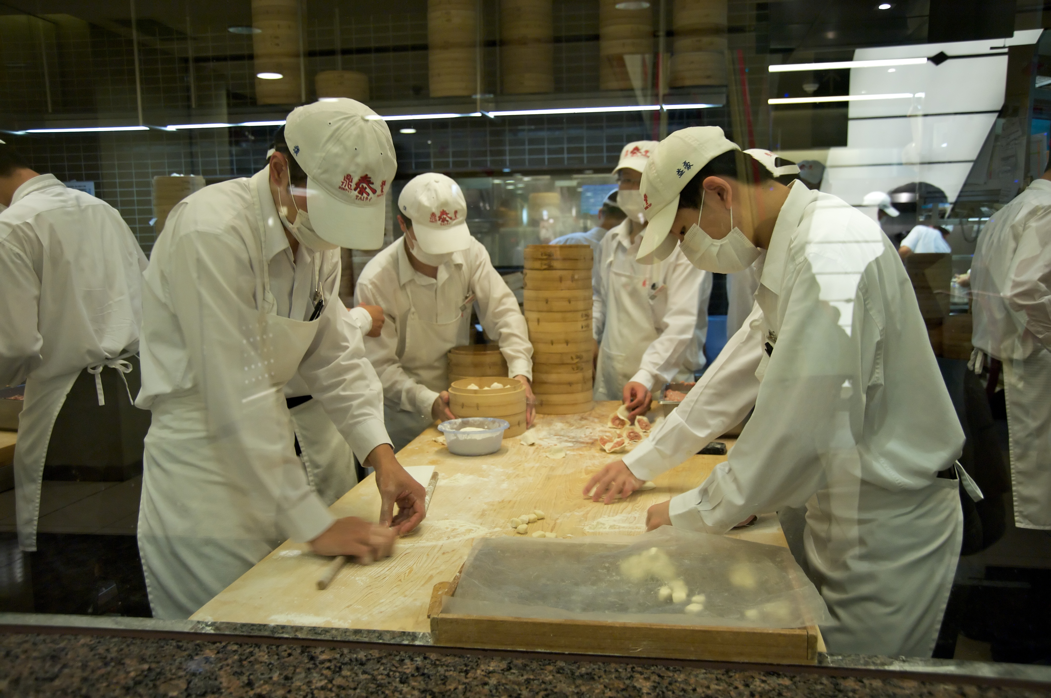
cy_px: 349
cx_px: 526
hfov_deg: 55.8
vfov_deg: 38.8
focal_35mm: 34
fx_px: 992
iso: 2500
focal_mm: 34
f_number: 5.6
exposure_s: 1/60
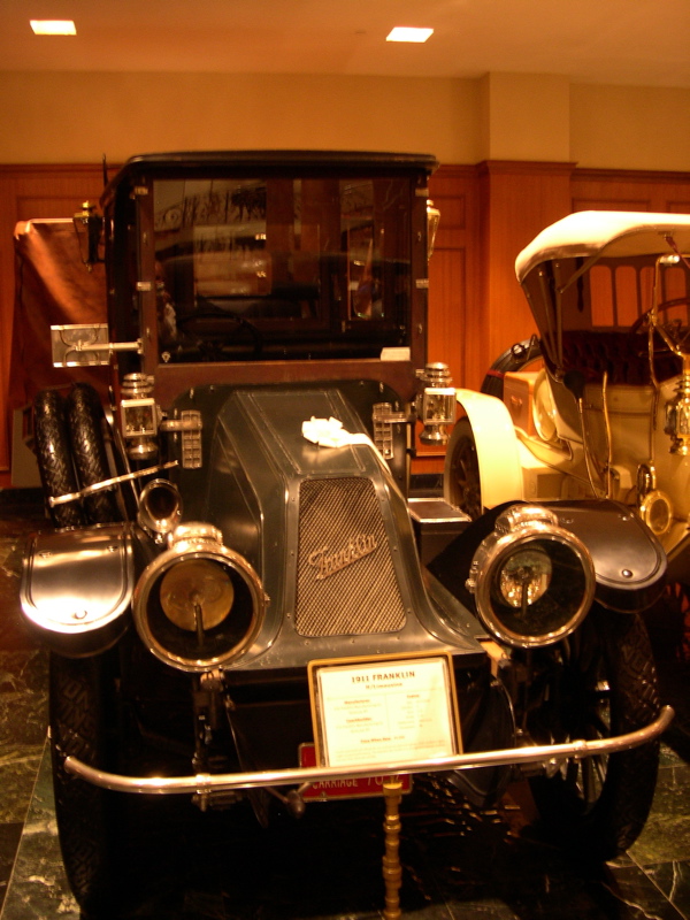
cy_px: 460
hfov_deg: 37.7
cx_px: 345
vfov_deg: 49.0
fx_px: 1010
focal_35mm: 38
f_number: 2.8
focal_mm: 8
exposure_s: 1/4.5
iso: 178
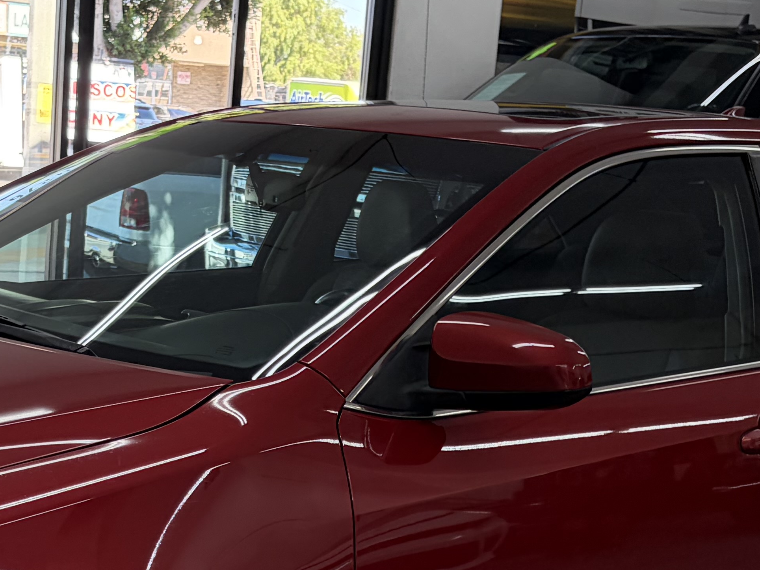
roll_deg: -0.6
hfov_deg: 25.1
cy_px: 447
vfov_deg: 19.0
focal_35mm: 77
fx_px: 1691
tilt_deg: -8.7
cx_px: 226
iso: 125
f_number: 1.6
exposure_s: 1/225
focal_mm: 5.96
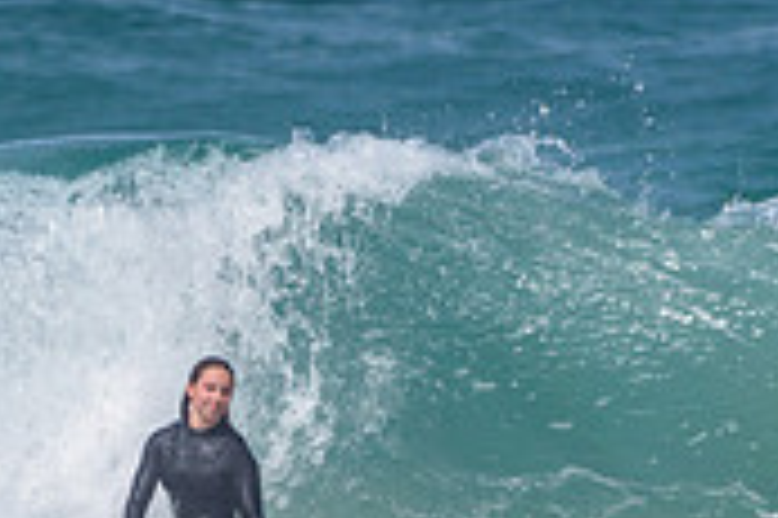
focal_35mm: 2201
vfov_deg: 0.6
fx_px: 47520
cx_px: 402
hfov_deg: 0.9
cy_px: 393
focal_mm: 500
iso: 72
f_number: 5.6
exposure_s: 1/2000
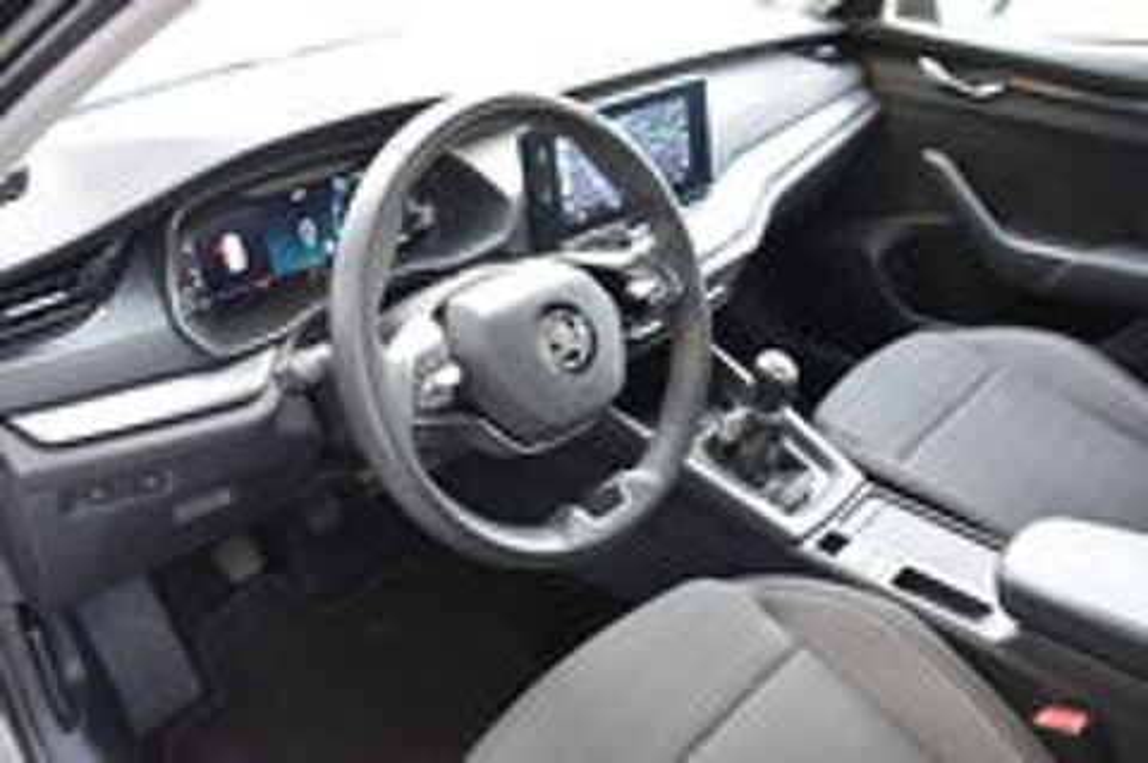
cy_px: 382
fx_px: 956
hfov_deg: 62.0
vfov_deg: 43.5
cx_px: 574
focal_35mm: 30
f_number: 3.5
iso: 1000
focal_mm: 20
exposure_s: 1/60
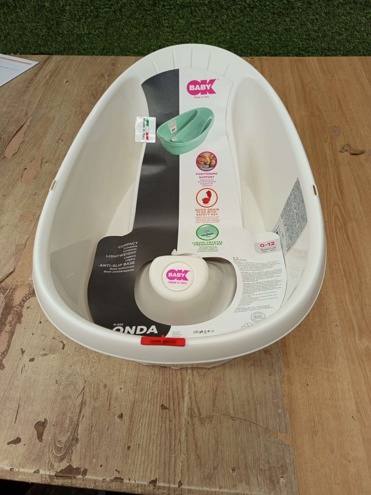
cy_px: 248
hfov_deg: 56.8
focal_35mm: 24
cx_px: 186
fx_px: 343
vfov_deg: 71.6
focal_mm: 5.24
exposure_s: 1/100
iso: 75
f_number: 1.7
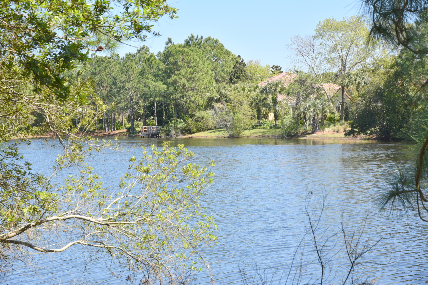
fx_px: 939
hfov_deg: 25.7
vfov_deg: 17.3
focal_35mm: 79
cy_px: 141
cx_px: 215
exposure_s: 1/320
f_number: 9
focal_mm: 78
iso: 200
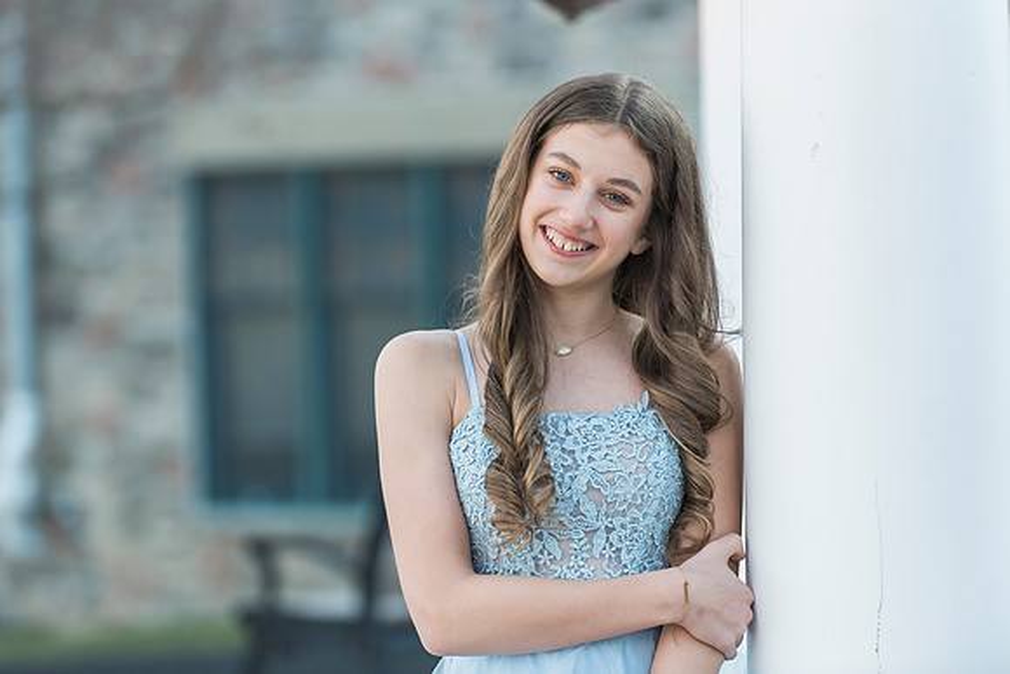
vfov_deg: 7.5
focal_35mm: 183
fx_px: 5123
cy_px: 312
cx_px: 499
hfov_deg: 11.3
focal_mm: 170
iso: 800
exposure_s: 1/800
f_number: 3.5
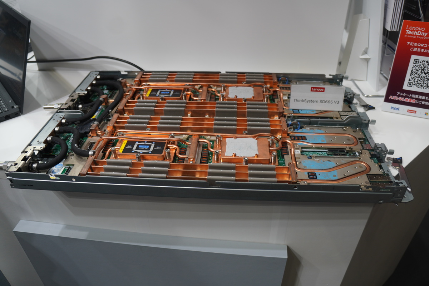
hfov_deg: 67.4
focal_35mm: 27
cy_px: 143
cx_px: 214
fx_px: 322
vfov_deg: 47.9
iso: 100
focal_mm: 18
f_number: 3.5
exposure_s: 1/30
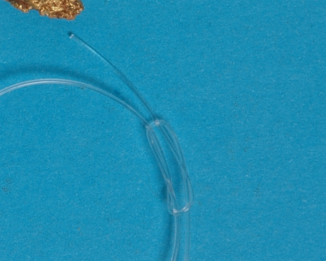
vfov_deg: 4.1
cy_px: 84
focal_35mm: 379
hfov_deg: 5.0
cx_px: -245
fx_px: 3657
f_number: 29
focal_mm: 70
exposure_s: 1/4
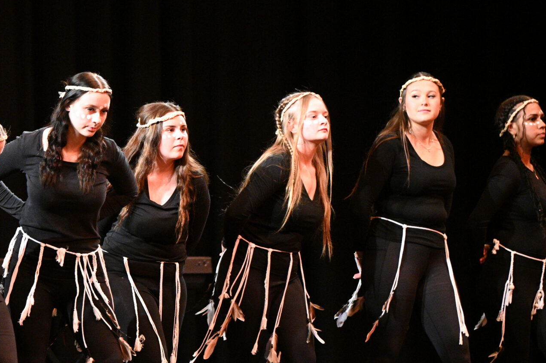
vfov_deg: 5.0
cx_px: 175
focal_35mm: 272
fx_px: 4122
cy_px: 213
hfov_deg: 7.6
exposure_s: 1/500
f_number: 2.8
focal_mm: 180
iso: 12800
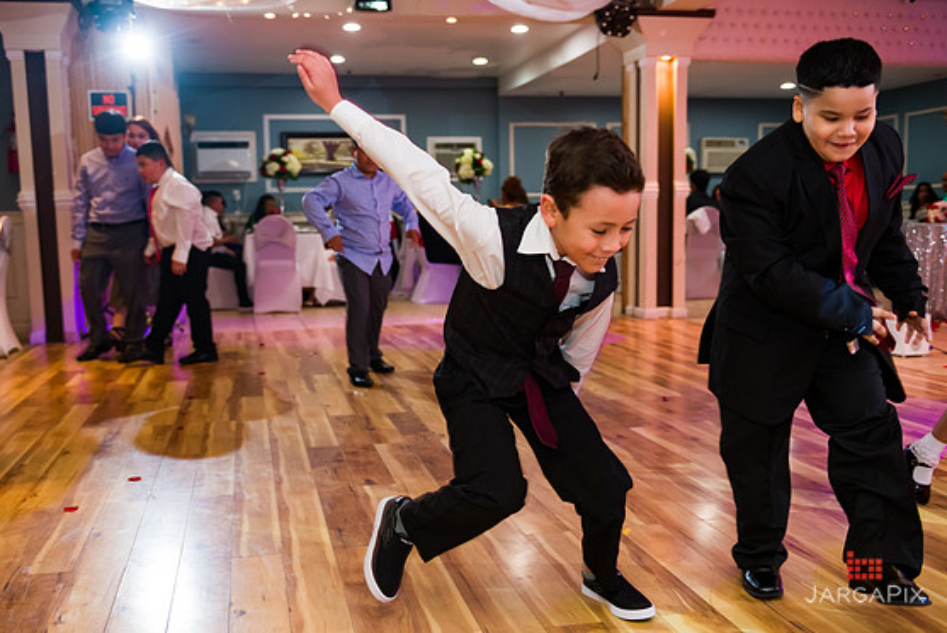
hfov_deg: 53.0
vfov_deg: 36.9
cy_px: 337
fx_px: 947
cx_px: 434
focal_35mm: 36
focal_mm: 32
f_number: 3.2
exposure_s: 1/125
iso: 1250
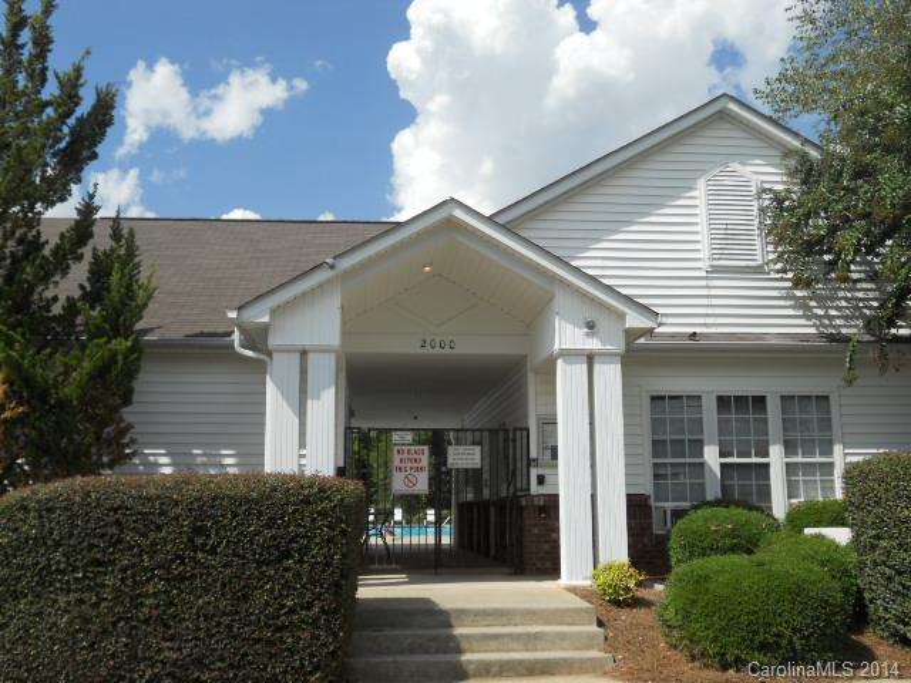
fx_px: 1000
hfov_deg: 49.0
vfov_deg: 37.7
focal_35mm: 38
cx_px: 456
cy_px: 342
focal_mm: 6.9
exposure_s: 1/1000
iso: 80
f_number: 3.9
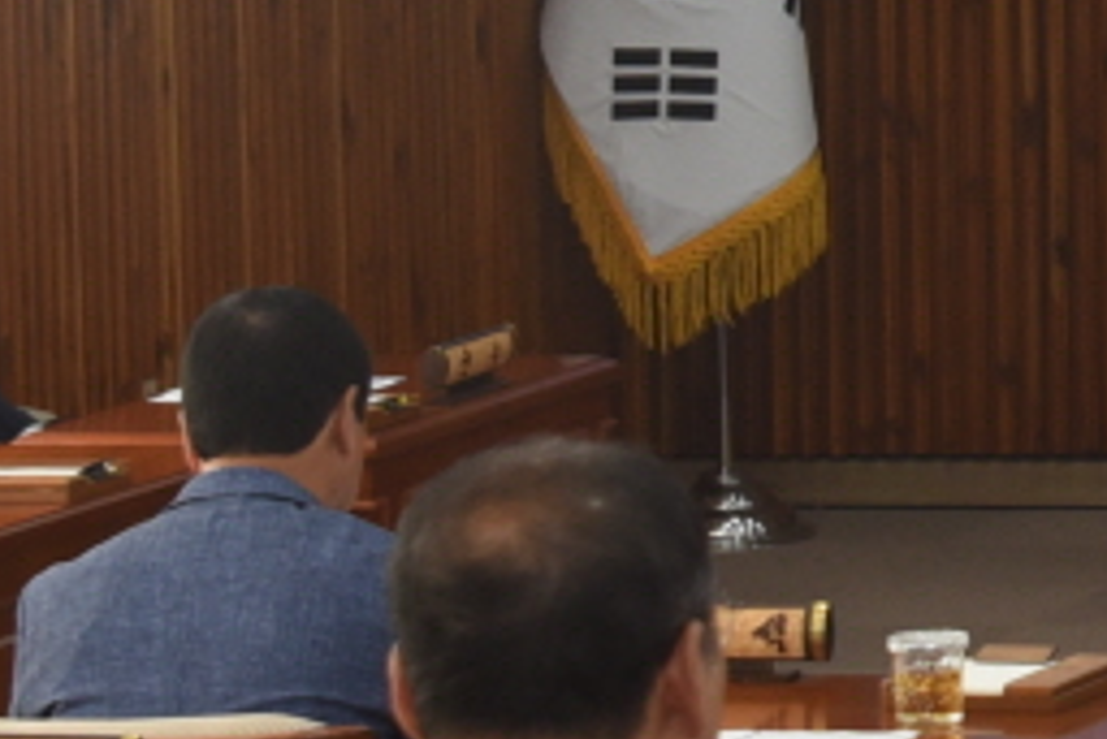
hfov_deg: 7.0
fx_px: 8645
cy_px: -218
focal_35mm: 281
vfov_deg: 4.9
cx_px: 2292
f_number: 7.1
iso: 800
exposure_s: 1/60
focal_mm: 48
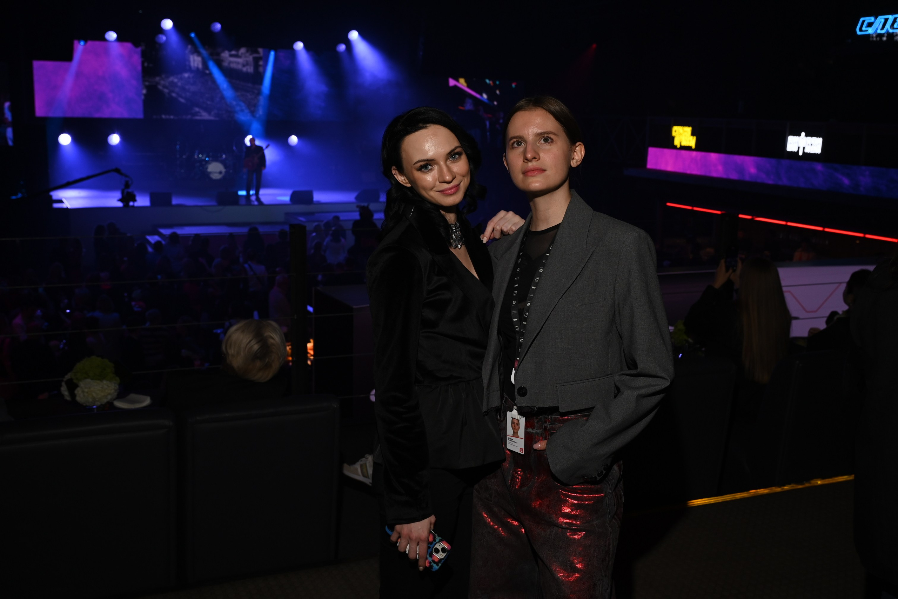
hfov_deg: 48.5
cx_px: 449
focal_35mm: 40
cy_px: 300
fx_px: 998
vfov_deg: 33.4
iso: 500
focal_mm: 40
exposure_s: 1/160
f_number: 7.1
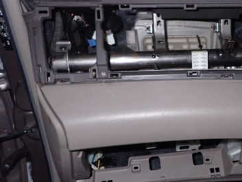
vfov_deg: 34.3
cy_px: 105
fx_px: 294
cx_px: 195
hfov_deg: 42.7
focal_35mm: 42
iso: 800
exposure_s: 1/30
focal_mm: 4.5
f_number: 8
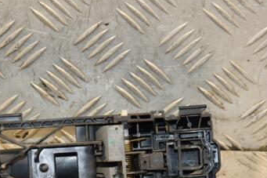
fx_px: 1467
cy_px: 154
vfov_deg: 6.9
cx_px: 74
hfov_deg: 10.4
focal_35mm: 198
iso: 800
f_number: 5.3
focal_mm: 75
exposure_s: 1/100
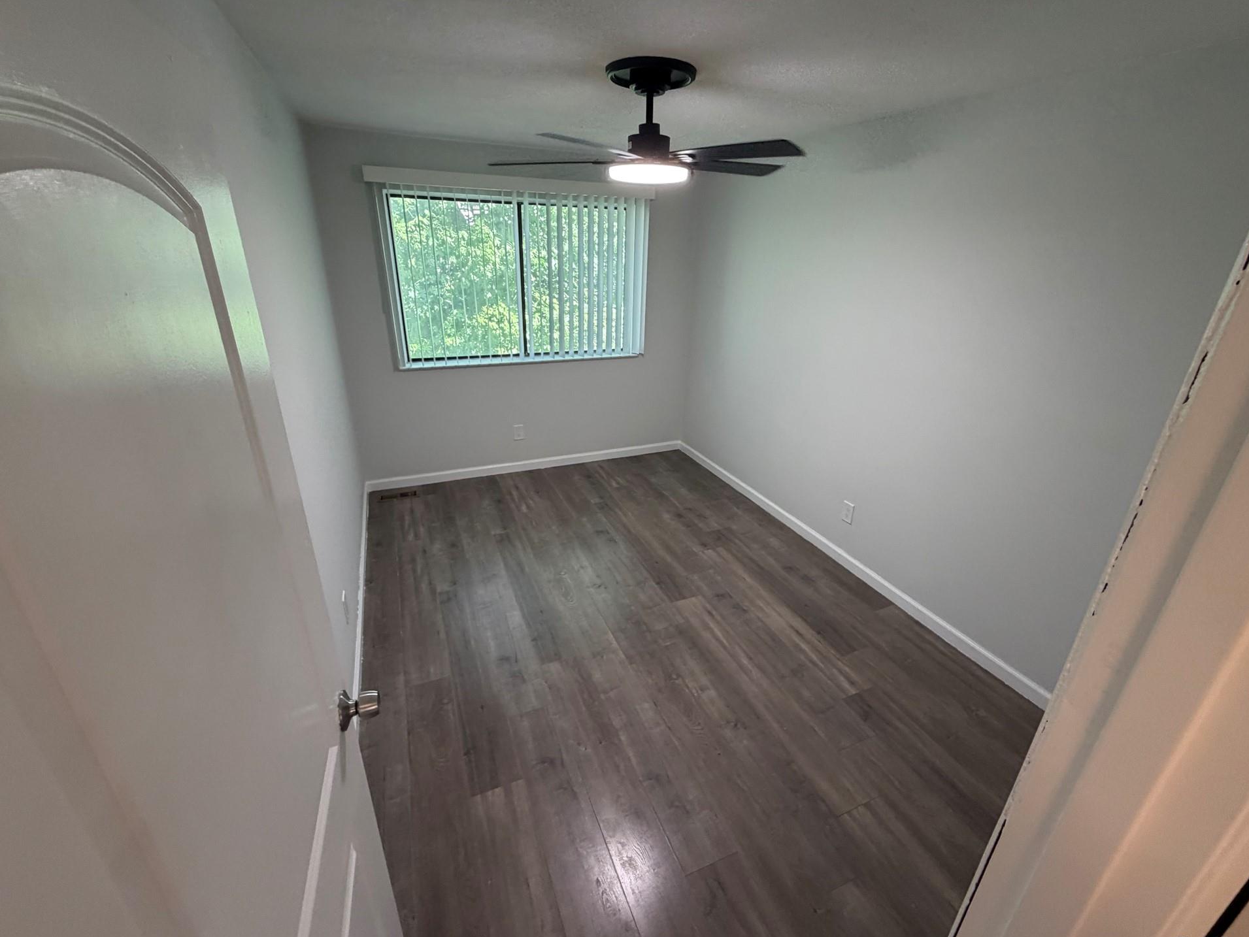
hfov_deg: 98.1
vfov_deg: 81.8
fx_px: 541
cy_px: 459
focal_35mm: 15
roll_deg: -1.1
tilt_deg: -21.7
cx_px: 638
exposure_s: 1/120
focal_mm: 2.22
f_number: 2.2
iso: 320
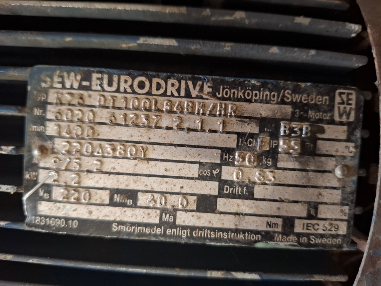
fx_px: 253
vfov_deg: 58.9
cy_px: 143
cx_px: 190
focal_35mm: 23
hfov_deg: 73.9
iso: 400
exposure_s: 1/25
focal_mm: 5.54
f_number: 1.8
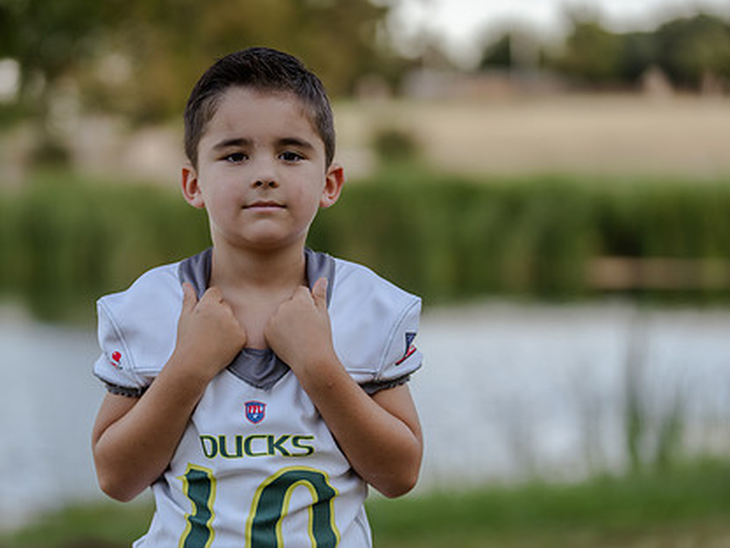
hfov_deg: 14.7
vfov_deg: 11.1
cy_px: 322
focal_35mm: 134
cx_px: 242
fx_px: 2826
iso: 160
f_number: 2.8
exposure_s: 1/320
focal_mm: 100
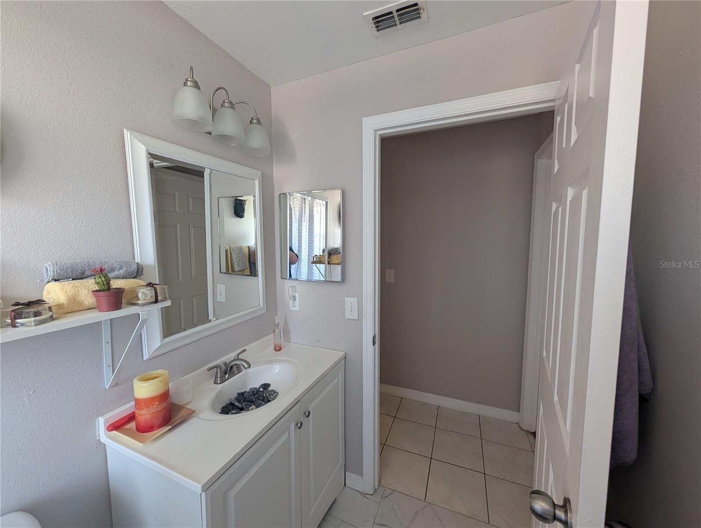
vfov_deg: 94.6
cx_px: 350
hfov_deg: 110.5
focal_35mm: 12
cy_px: 264
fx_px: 243
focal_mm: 2.02
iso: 102
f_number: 1.7
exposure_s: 1/60
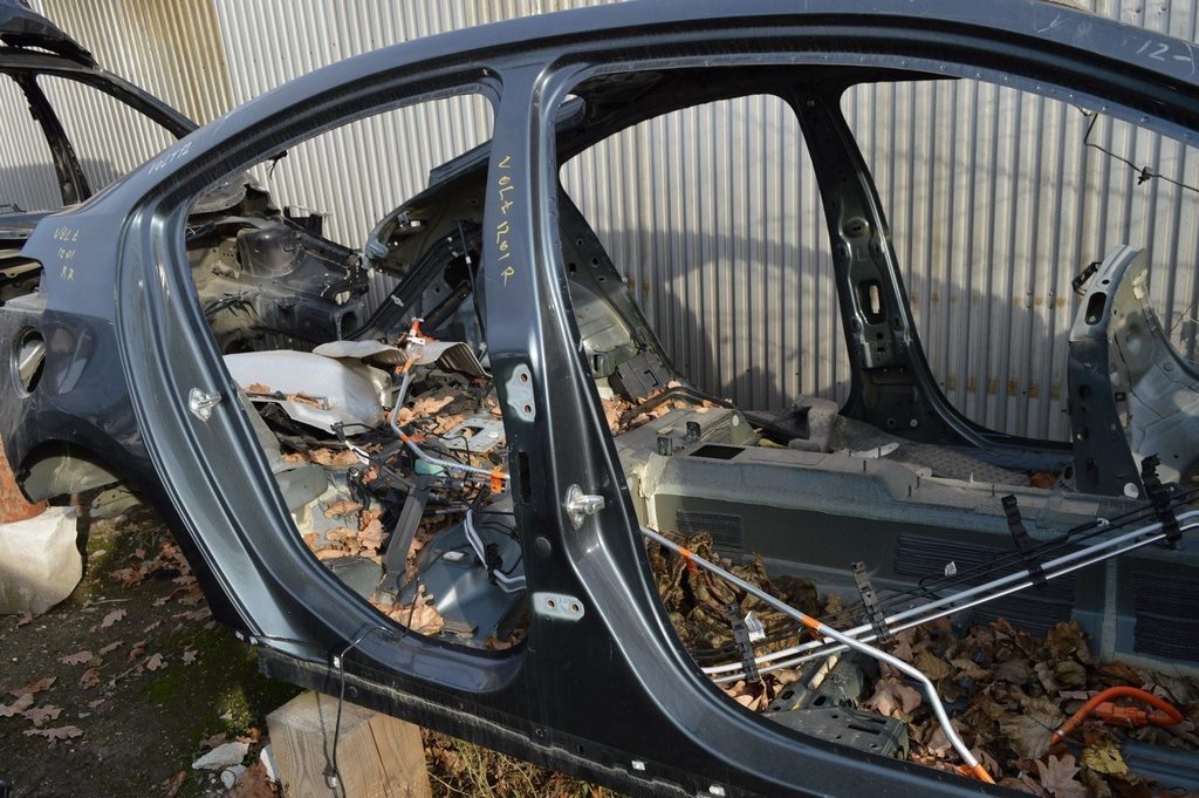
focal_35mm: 30
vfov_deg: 43.5
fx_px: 998
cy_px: 399
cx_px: 600
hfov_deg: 62.0
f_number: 6.3
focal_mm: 20
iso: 100
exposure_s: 1/160
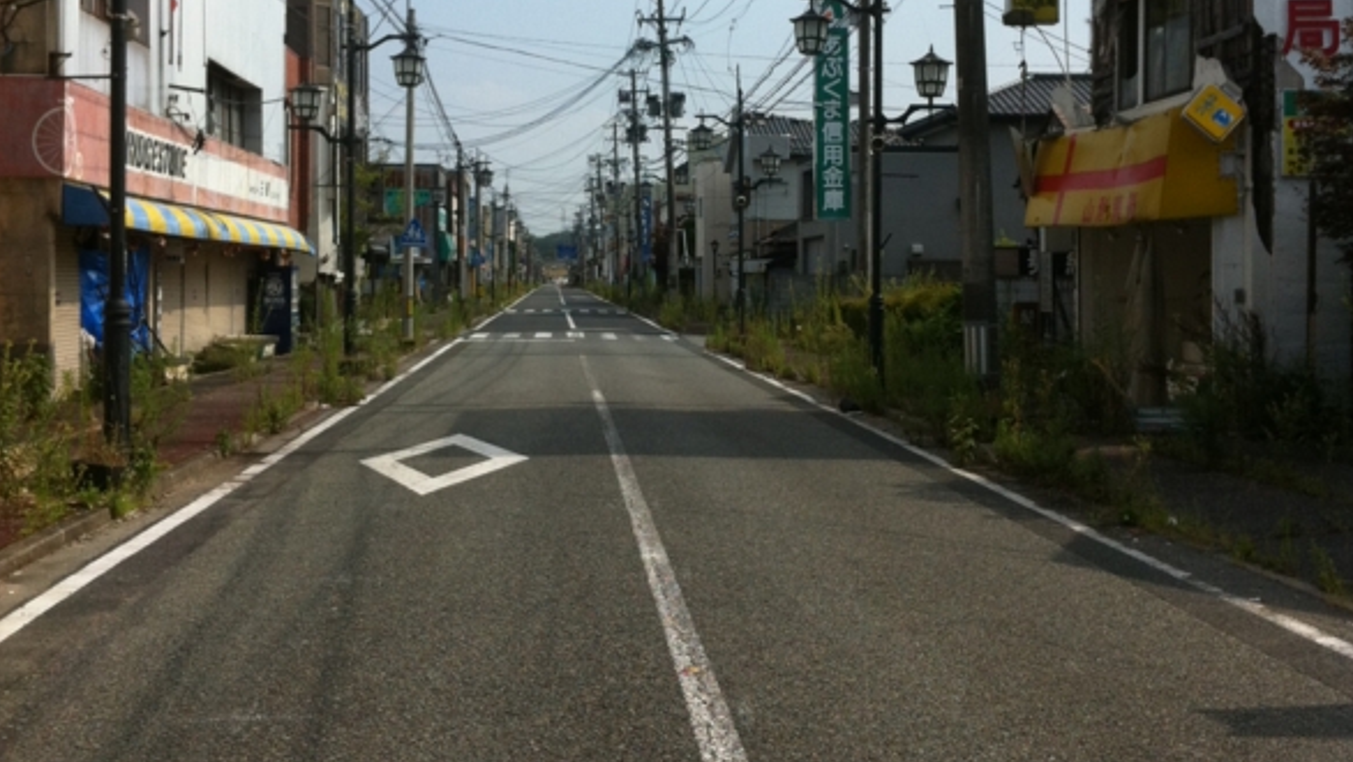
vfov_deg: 23.0
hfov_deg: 39.9
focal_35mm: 52
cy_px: 247
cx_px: 686
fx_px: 1866
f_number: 2.8
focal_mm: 3.85
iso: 80
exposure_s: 1/1371
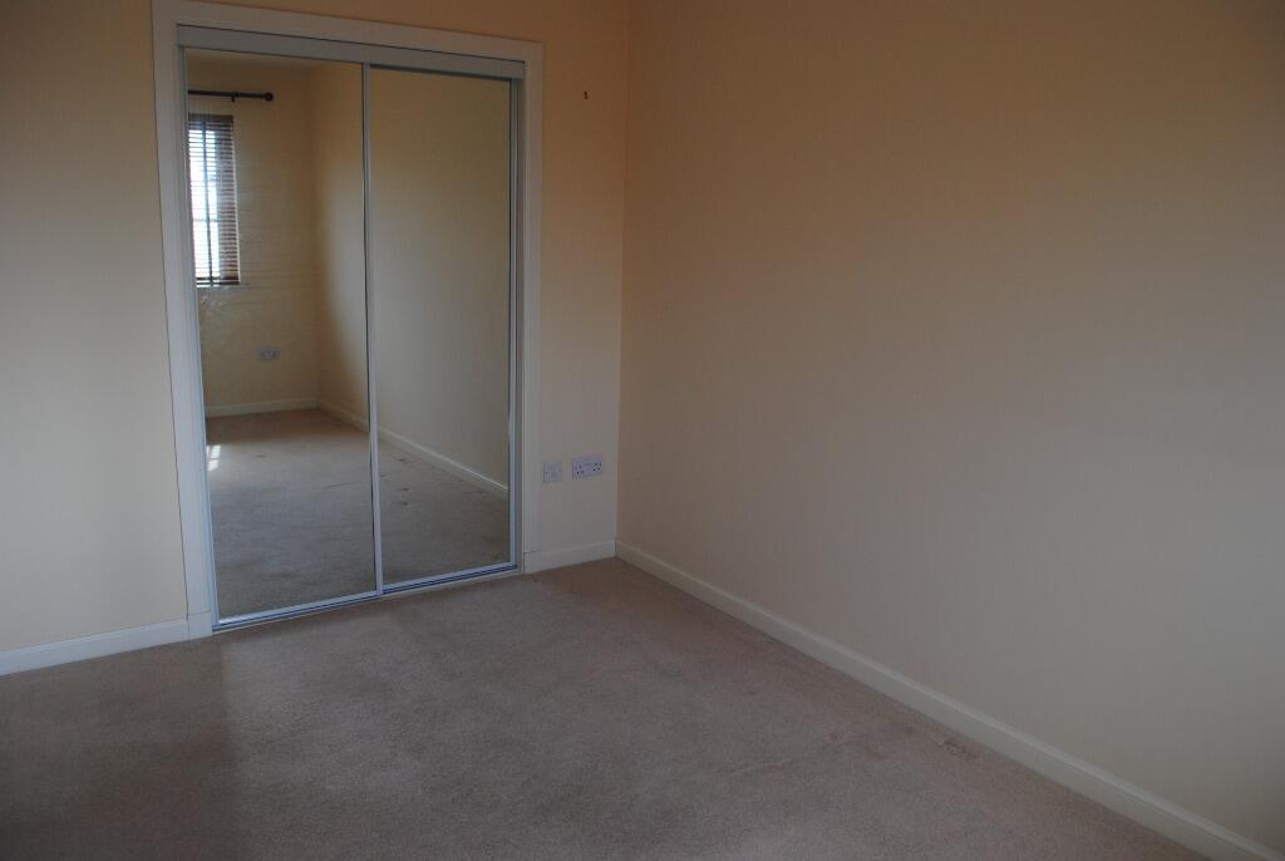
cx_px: 642
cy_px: 430
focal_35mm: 27
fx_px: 965
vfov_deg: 48.1
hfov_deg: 67.3
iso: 160
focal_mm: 18
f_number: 5.6
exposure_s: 1/125
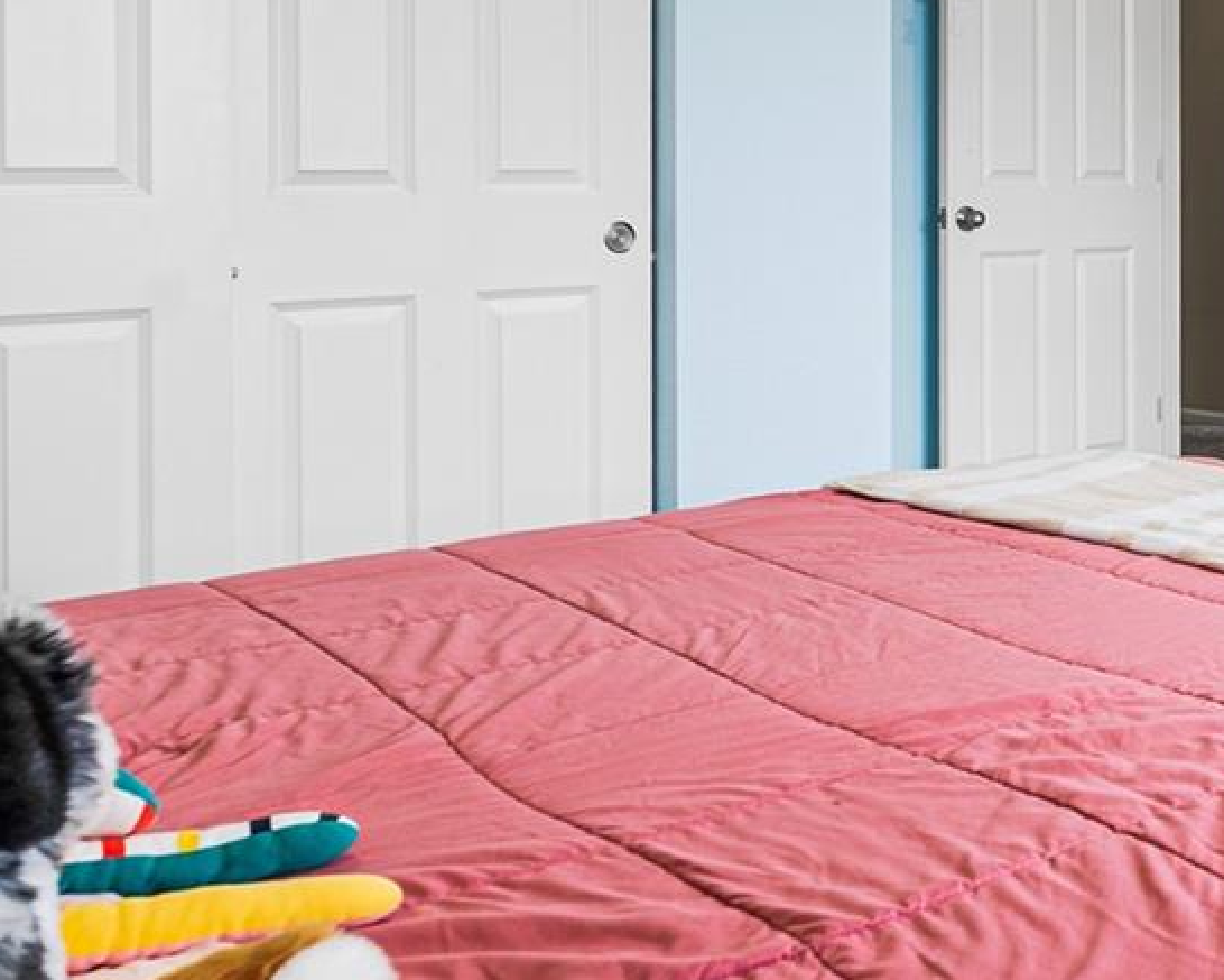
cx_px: 1356
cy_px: 172
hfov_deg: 35.6
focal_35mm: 44
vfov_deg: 33.0
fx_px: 1594
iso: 200
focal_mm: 16
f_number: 8
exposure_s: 1/125
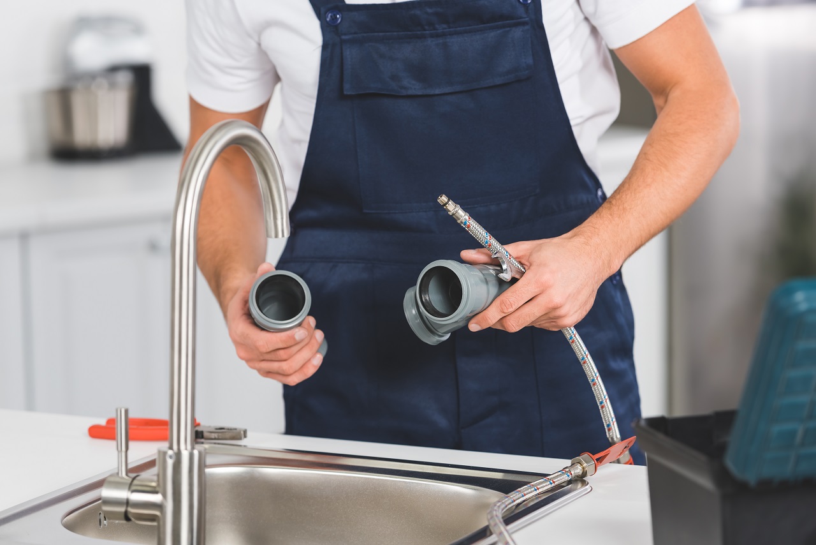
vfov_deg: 10.2
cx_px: 408
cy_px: 272
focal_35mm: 135
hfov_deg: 15.2
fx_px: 3060
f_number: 4
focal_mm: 135
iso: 160
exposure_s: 1/160
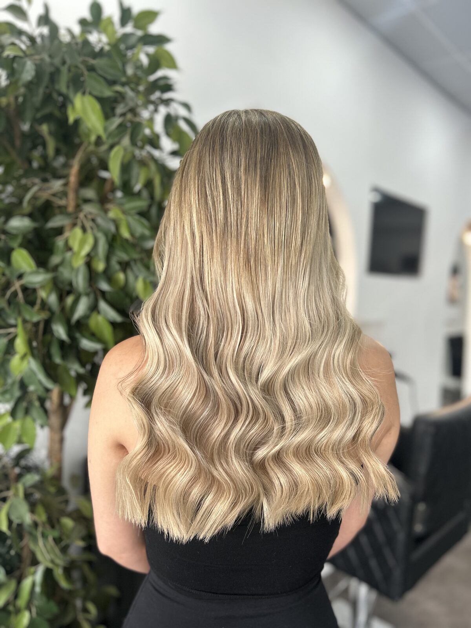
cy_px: 314
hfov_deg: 53.1
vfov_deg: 67.3
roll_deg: -2.9
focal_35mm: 26
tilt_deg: -4.2
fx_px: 472
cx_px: 236
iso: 80
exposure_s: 1/121
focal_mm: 5.7
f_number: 1.5
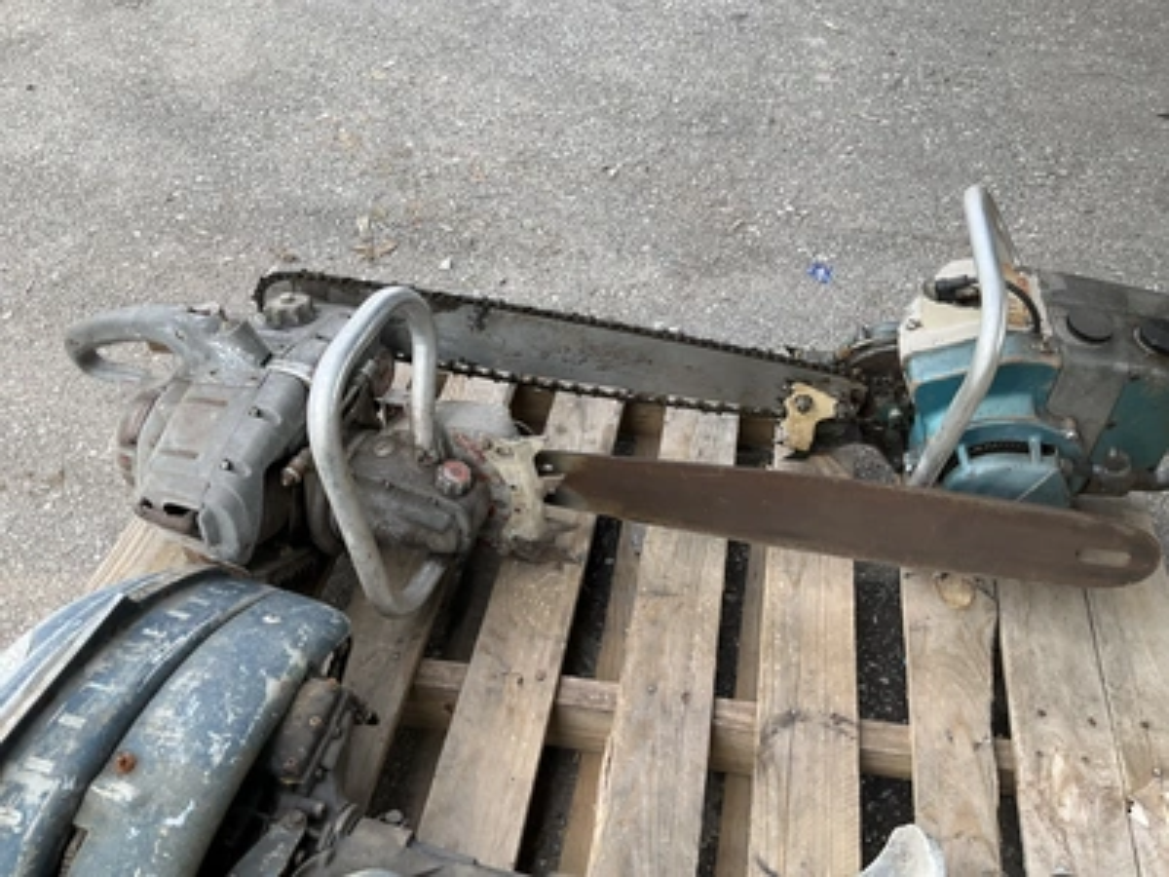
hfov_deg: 61.7
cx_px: 584
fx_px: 979
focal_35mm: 29
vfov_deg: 48.2
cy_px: 438
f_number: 1.8
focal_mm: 3
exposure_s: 1/122
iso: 16
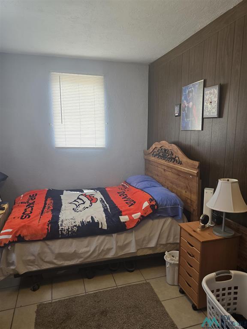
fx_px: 219
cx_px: 124
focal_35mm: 23
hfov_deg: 58.9
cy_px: 164
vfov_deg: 73.9
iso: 125
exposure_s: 1/120
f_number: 1.7
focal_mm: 6.3
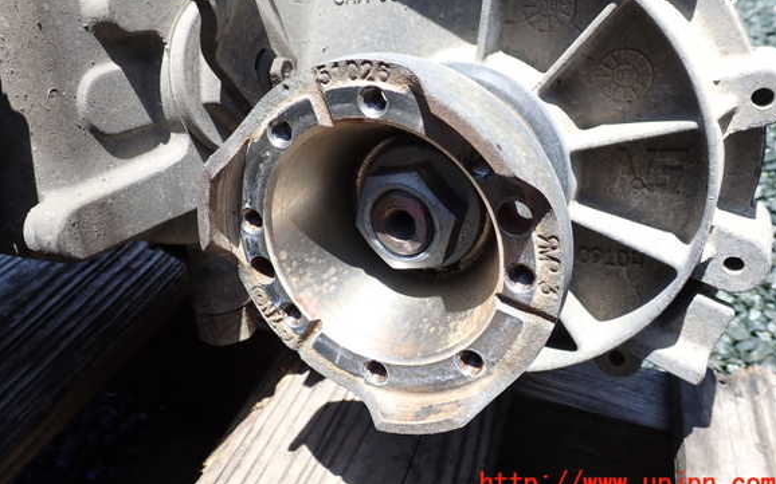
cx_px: 380
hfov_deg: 58.1
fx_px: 698
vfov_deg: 38.2
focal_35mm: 33
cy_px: 200
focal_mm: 5.4
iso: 100
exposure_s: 1/400
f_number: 3.2
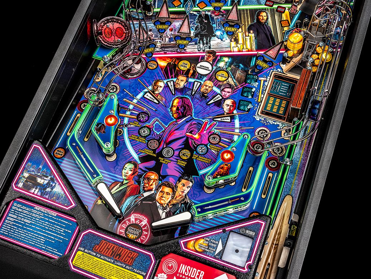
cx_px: 186
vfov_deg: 27.0
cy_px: 140
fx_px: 579
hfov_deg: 35.5
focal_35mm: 54
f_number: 6.3
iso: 100
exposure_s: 1/125
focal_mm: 25
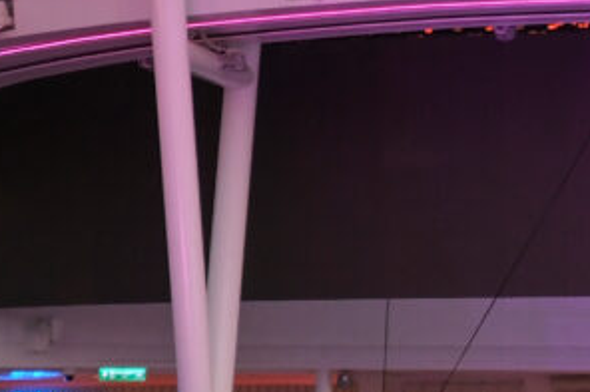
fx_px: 3718
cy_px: 374
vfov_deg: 6.0
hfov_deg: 8.9
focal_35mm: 227
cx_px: 847
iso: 320
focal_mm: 23
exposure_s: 1/100
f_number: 2
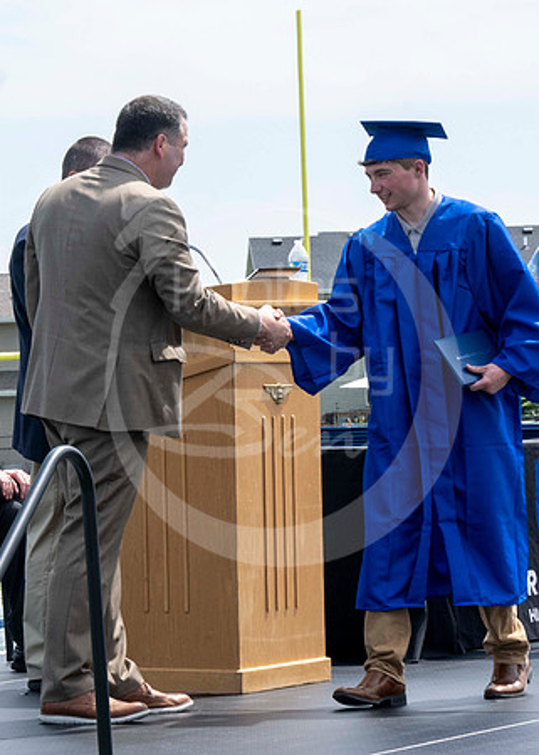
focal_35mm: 177
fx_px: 3805
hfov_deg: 8.1
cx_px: 48
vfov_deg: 11.3
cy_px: 211
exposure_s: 1/250
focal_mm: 70
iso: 200
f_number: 13
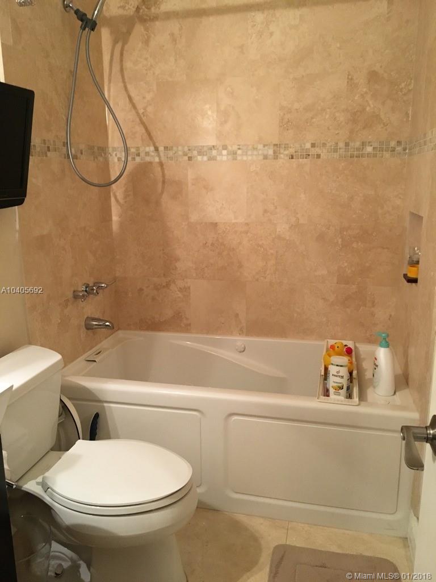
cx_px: 218
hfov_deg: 48.2
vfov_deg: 61.7
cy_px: 291
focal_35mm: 29
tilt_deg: -13.5
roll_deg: +0.2
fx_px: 487
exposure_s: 1/15
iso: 200
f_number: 2.2
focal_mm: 4.15
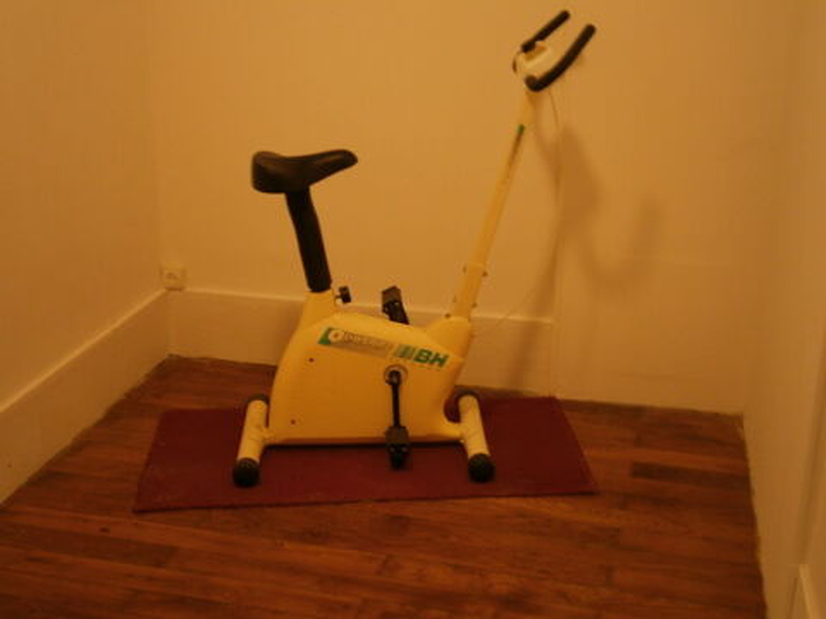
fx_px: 1122
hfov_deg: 40.4
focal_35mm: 47
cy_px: 310
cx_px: 413
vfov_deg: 30.9
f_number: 3.4
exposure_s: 1/8
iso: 125
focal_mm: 8.3
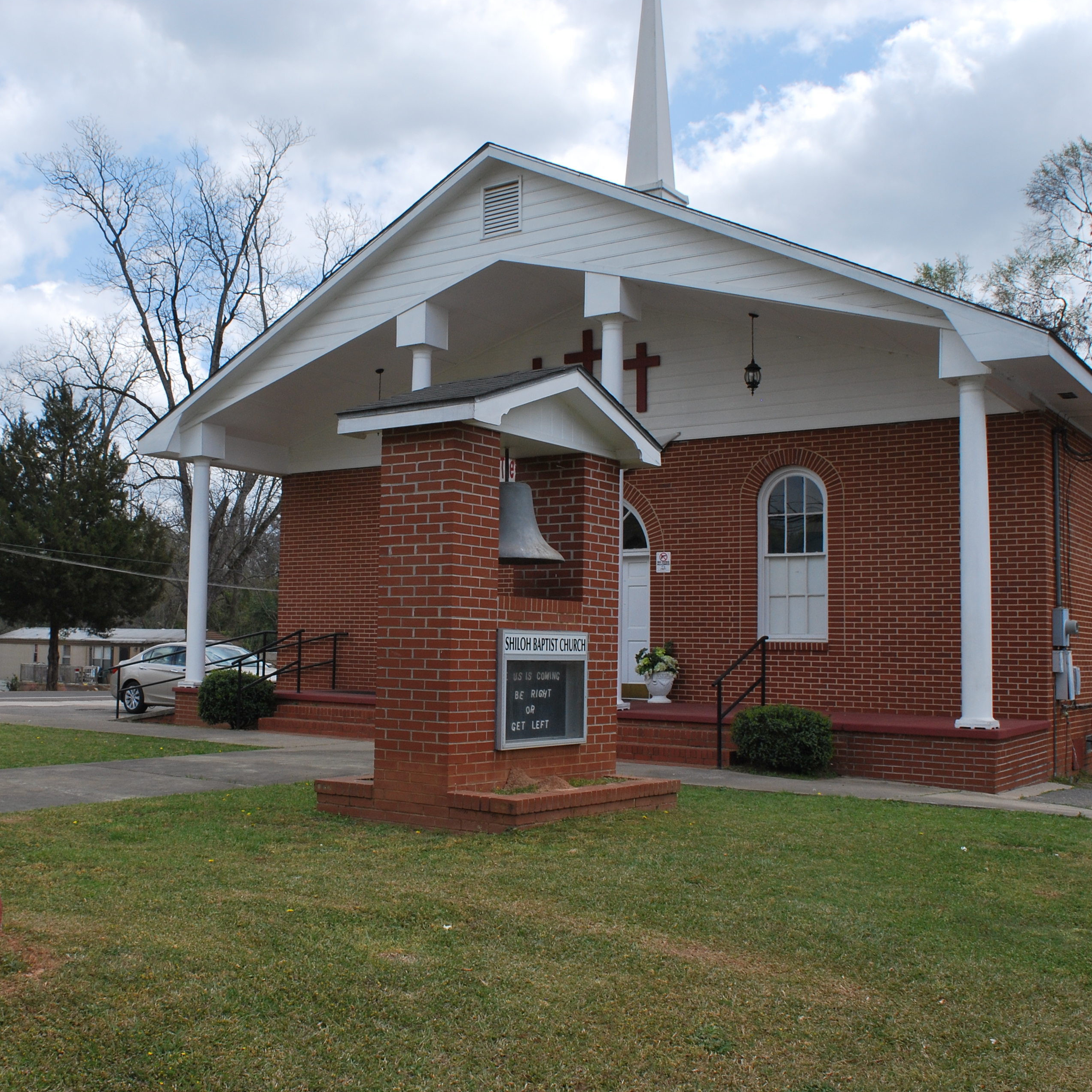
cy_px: 554
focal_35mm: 35
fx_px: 1249
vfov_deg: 47.2
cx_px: 412
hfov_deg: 46.8
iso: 200
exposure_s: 1/250
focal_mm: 18
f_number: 10
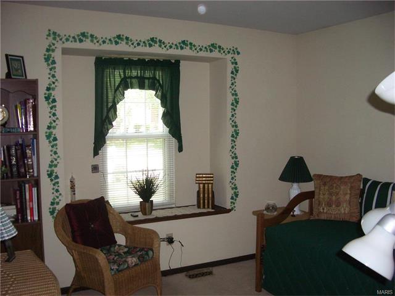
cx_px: 198
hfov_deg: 52.6
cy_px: 148
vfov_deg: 40.7
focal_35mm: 35
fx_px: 399
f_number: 2.6
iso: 200
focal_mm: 5.8
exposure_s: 1/60
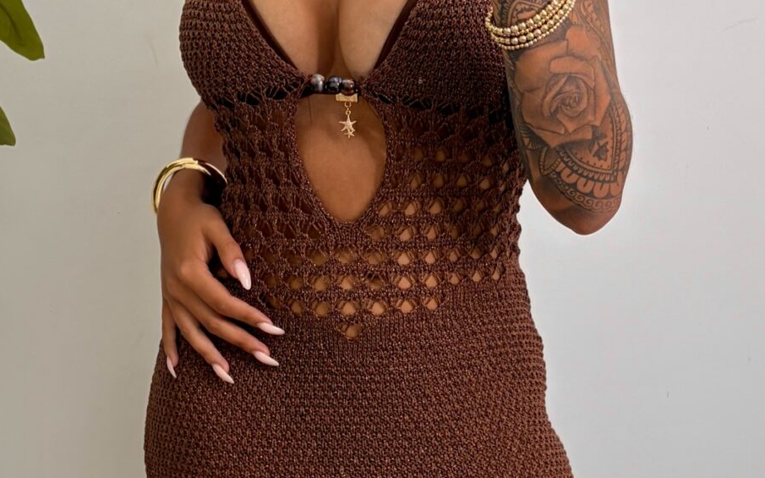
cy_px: 244
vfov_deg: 16.7
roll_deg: +2.0
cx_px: 354
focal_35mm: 78
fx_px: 1626
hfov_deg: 26.5
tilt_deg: -30.6
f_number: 1.6
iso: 50
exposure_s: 1/100
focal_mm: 5.96
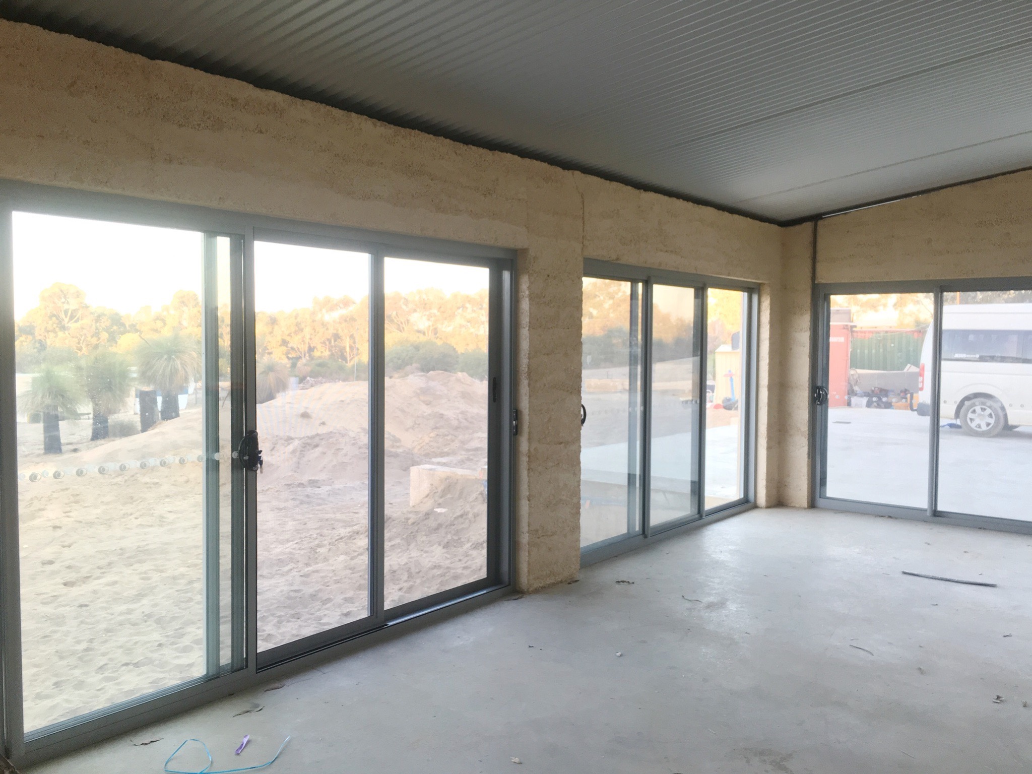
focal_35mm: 29
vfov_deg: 48.2
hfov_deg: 61.7
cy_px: 387
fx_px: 865
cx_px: 516
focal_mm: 4.15
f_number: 2.2
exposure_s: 1/33
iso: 80
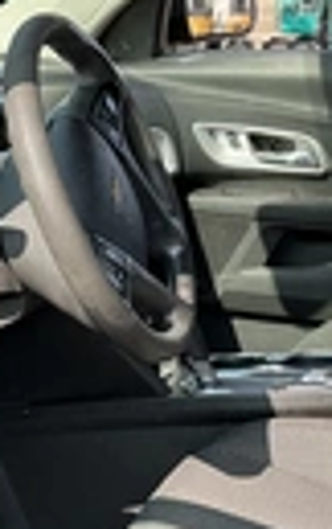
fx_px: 1327
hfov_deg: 14.3
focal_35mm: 92
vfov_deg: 22.2
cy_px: 435
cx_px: 168
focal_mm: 3
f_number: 1.8
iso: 25
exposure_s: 1/262
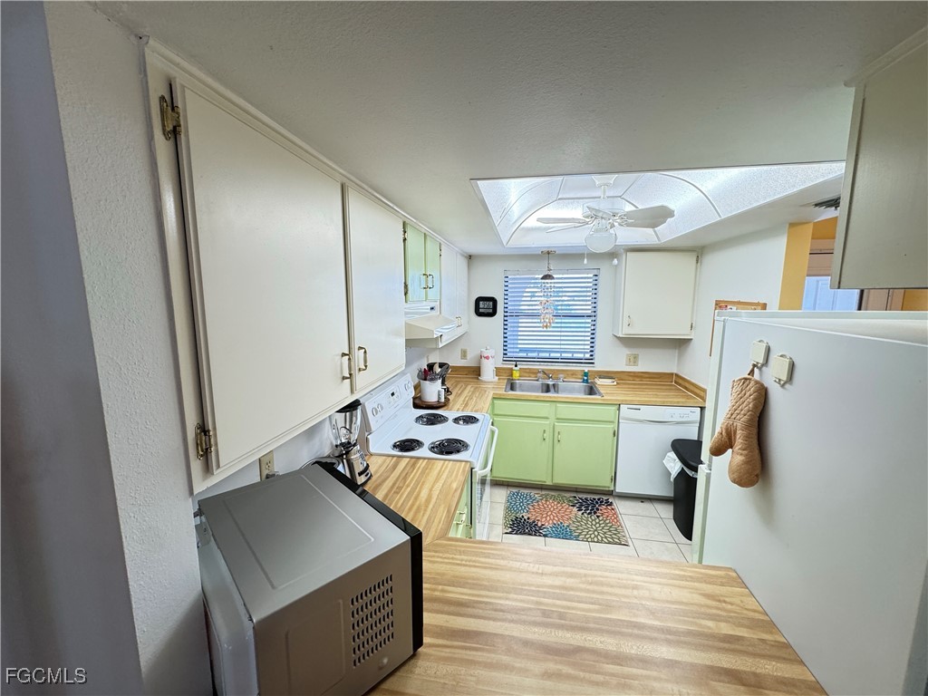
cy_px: 348
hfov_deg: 102.1
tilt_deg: -8.3
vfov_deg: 85.7
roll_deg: +0.4
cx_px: 464
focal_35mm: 14
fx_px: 375
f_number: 2.2
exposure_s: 1/120
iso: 200
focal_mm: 2.22
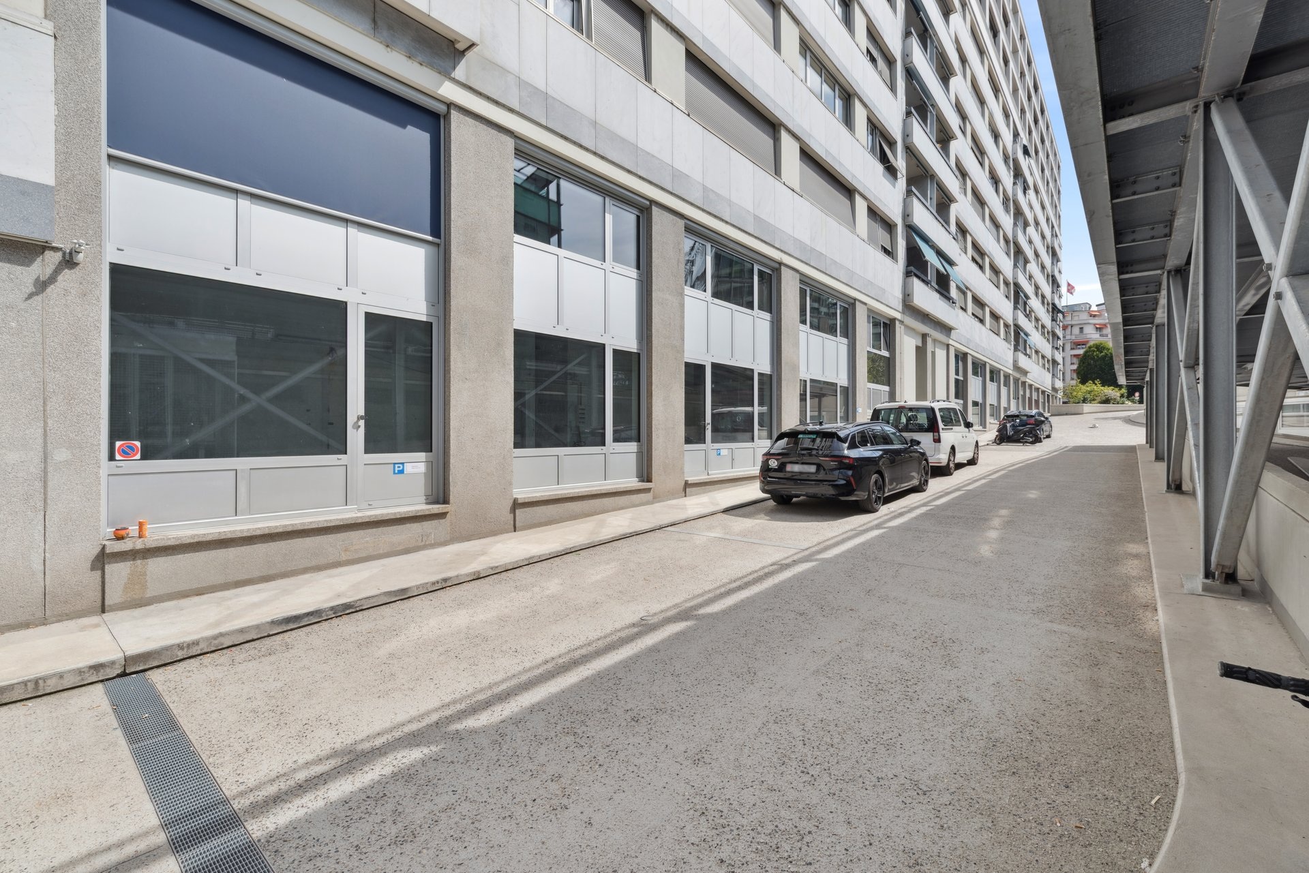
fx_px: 546
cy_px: 436
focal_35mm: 15
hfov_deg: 100.4
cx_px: 654
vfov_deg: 77.4
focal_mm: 15
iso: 100
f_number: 10
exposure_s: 1/160
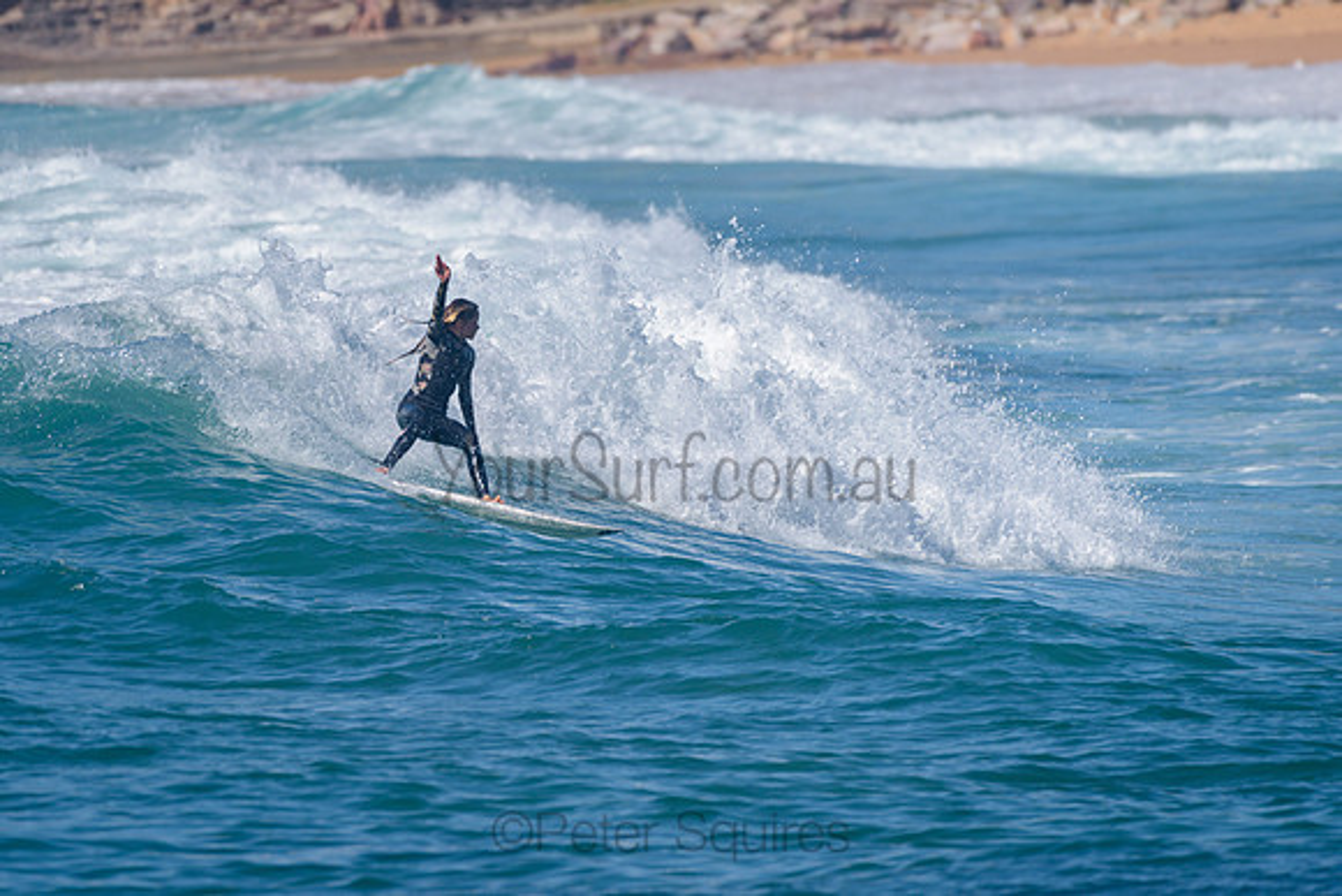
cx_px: 520
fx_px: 22848
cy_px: 347
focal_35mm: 613
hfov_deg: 3.4
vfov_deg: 2.2
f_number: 5.6
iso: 125
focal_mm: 500
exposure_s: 1/2000
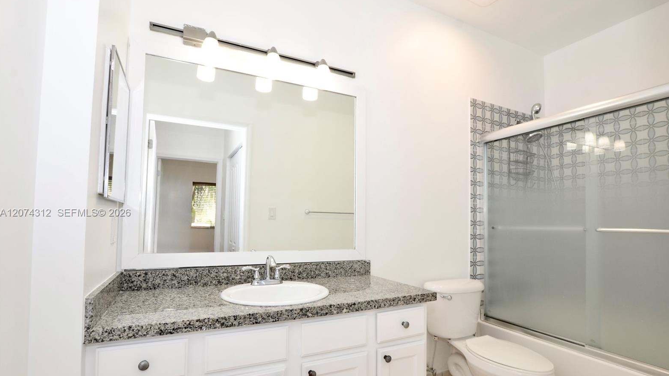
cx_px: 339
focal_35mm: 16
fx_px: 284
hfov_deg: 99.4
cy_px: 213
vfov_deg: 66.8
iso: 200
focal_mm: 10
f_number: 8
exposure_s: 1/8
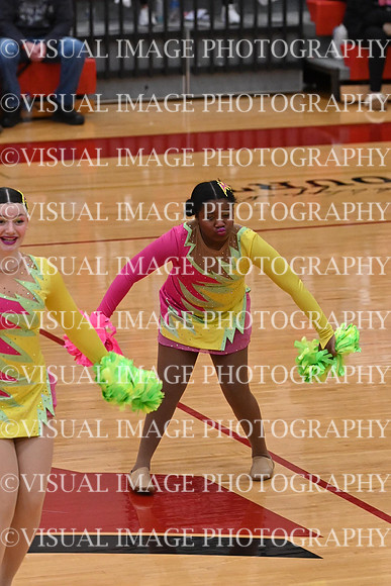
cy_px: 293
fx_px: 4152
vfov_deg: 8.1
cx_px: 196
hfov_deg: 5.4
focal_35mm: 255
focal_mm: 170
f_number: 4
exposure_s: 1/400
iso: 6400
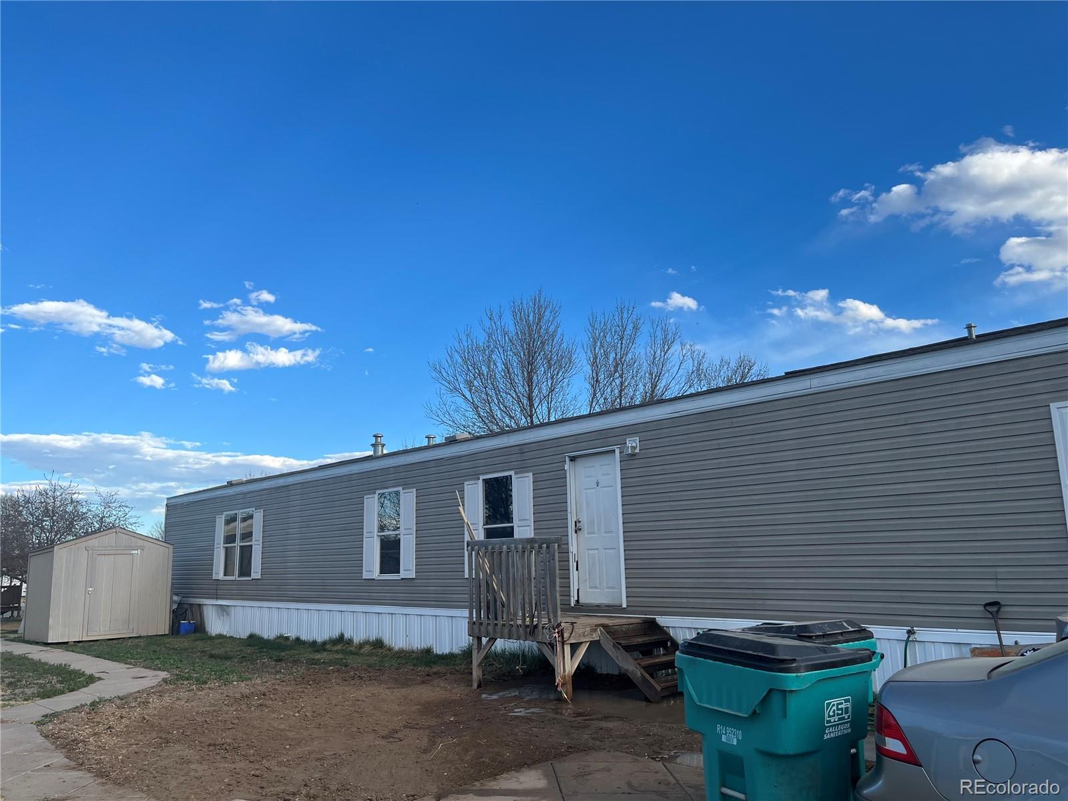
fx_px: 802
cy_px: 400
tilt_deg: +11.5
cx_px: 534
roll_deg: +1.9
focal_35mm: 26
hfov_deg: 67.3
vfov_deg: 53.1
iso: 50
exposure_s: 1/1517
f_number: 1.6
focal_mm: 5.1
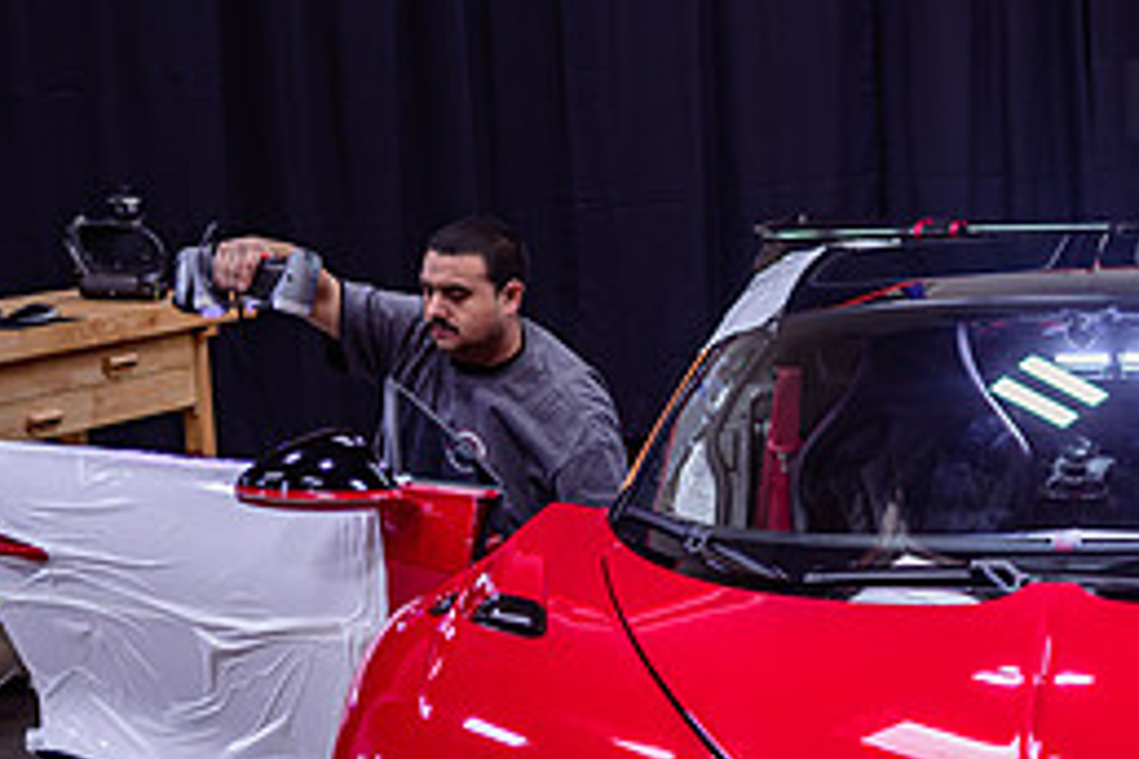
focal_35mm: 90
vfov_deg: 15.1
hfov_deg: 21.9
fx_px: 2847
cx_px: 1117
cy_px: 602
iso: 100
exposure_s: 1/100
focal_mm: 40
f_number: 2
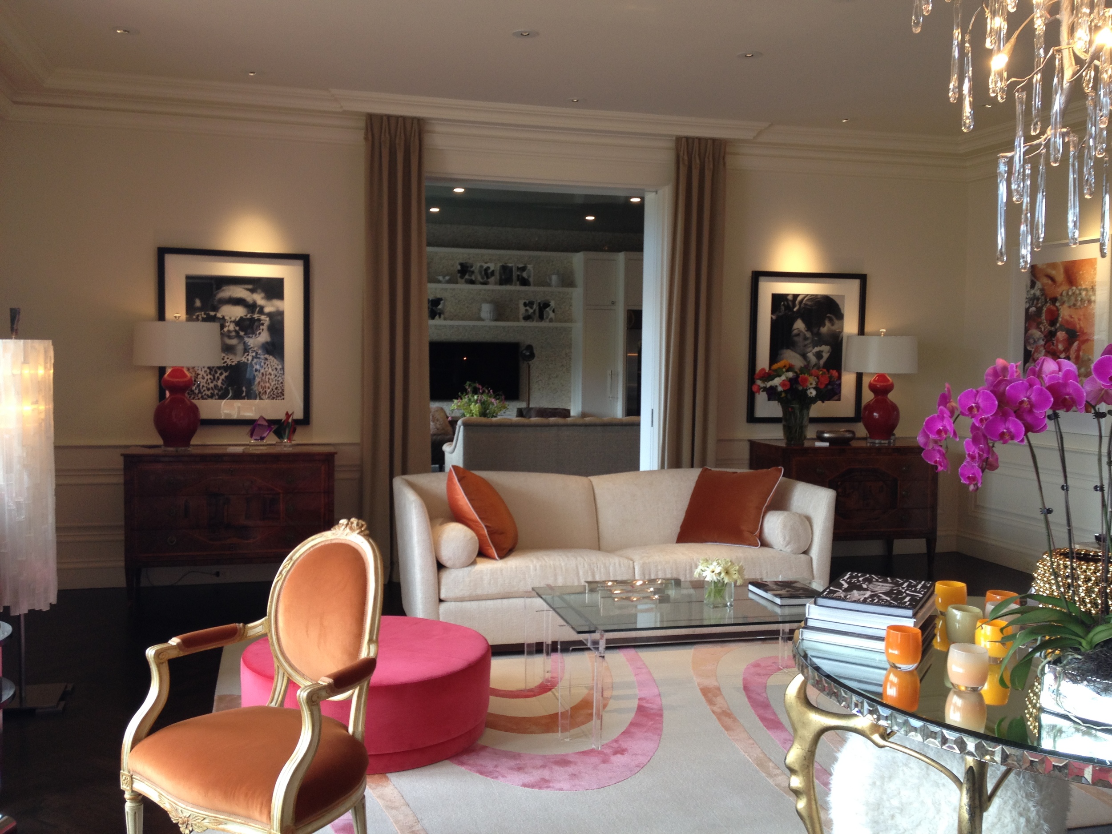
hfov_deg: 52.6
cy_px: 417
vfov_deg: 40.7
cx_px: 556
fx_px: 1124
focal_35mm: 35
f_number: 2.4
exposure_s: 1/40
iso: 50
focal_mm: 4.28
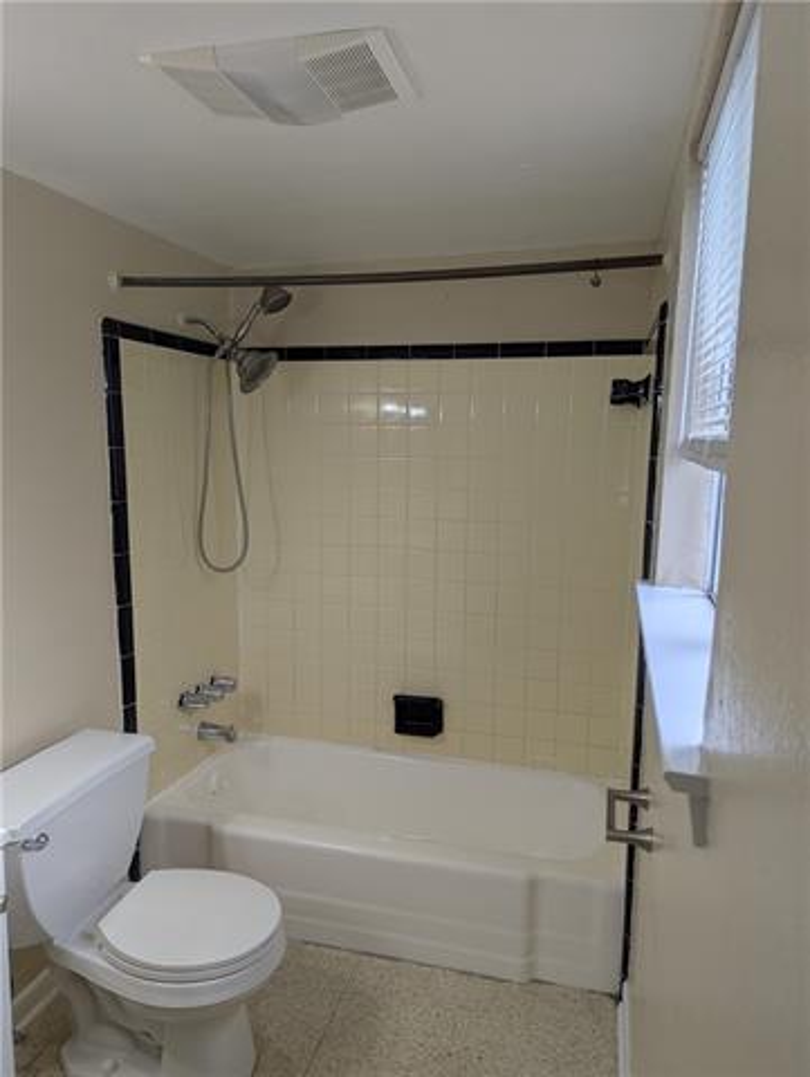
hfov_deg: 56.9
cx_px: 405
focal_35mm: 24
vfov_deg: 71.5
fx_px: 747
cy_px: 538
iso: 47
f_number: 1.85
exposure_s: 1/120
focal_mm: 6.81
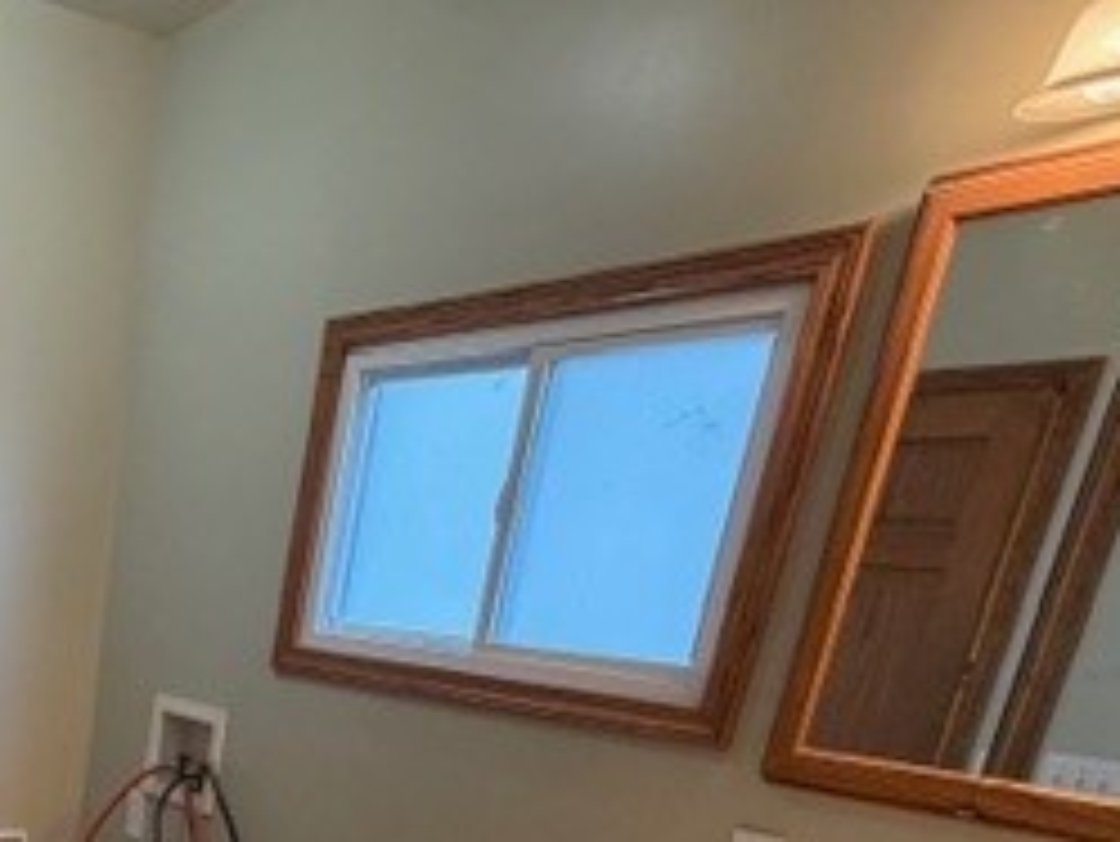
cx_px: -9
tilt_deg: -18.3
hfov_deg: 43.7
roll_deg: -4.4
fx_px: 1165
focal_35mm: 36
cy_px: 932
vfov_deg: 34.2
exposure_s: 1/60
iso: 320
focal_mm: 2.22
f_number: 2.2
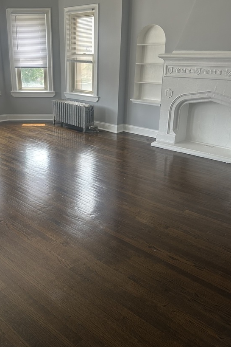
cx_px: 82
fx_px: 317
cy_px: 160
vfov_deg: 57.1
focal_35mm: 33
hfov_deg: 39.6
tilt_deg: -18.7
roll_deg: -2.0
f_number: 1.78
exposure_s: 1/121
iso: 64
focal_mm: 6.86
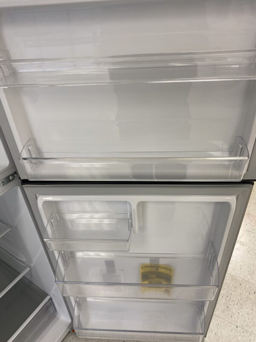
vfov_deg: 67.3
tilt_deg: -37.1
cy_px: 171
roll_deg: +3.0
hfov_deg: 53.1
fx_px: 256
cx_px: 128
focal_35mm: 26
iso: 50
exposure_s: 1/64
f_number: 1.8
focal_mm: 4.25
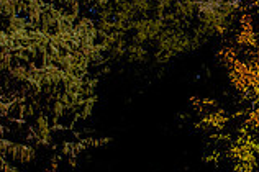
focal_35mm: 162
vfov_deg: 8.4
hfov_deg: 12.0
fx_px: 1164
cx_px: 412
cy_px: -3
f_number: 8
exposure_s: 1/500
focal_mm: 28
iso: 320
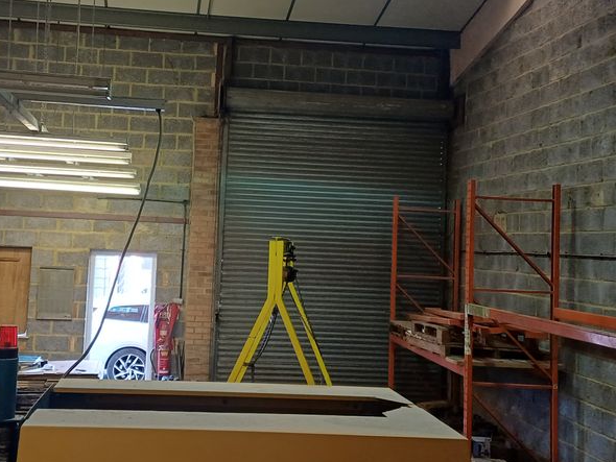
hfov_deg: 40.3
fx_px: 837
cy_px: 183
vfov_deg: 30.8
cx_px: 252
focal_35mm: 47
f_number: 1.8
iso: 200
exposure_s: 1/50
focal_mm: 4.65
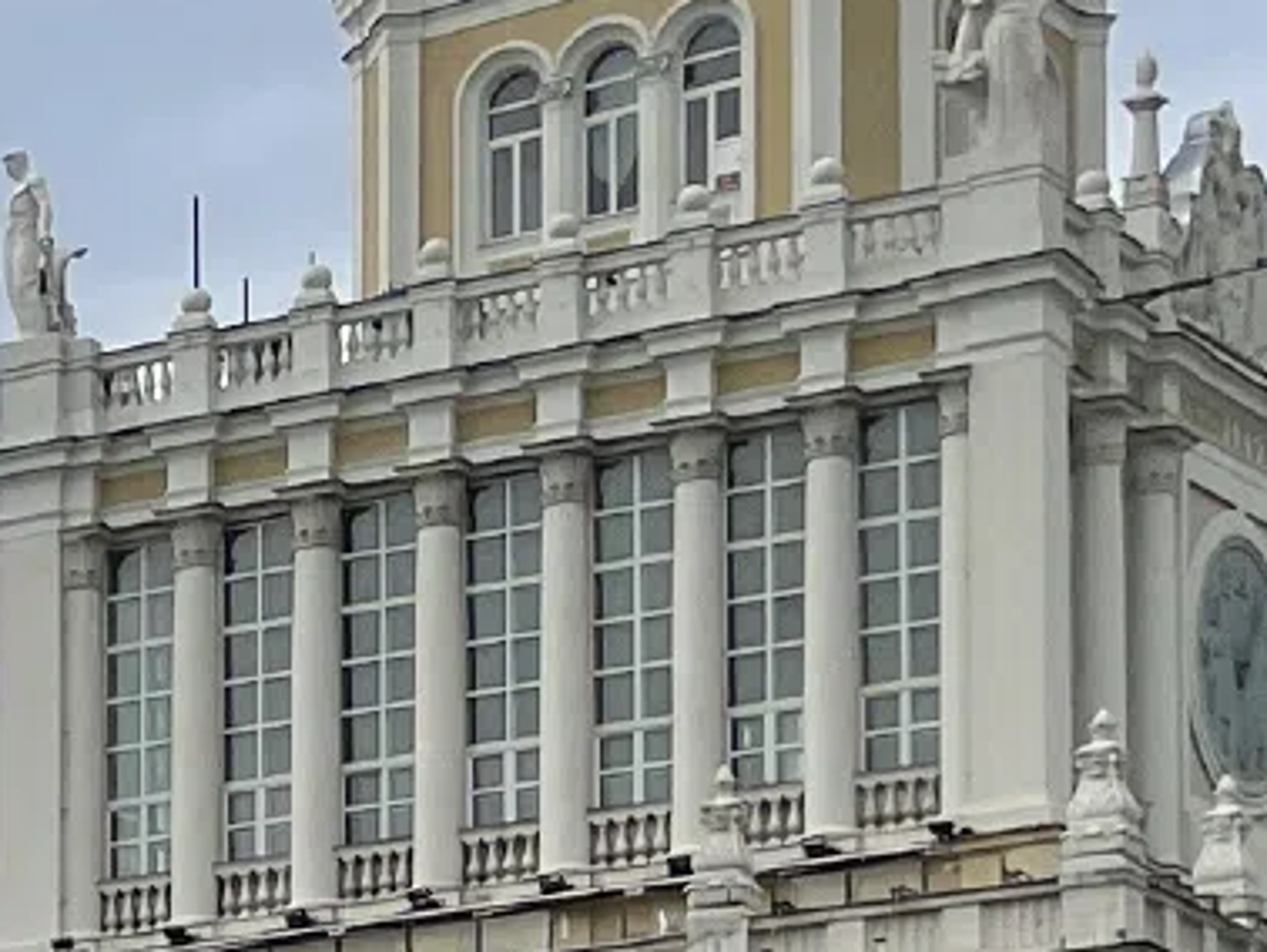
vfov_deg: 8.5
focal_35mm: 165
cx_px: -1827
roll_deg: -1.5
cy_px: 1934
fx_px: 6043
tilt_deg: +2.9
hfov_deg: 10.3
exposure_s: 1/6494
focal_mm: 4.2
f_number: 1.6
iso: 32
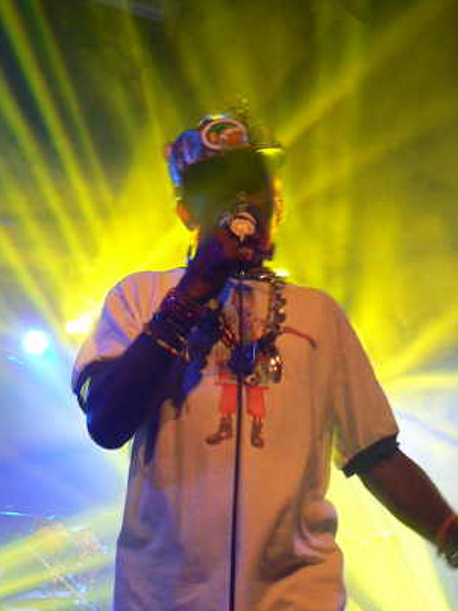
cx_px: 287
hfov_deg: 20.1
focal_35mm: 73
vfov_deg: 26.5
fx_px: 1288
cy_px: 402
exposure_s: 1/30
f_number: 2.8
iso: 150
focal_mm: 8.4
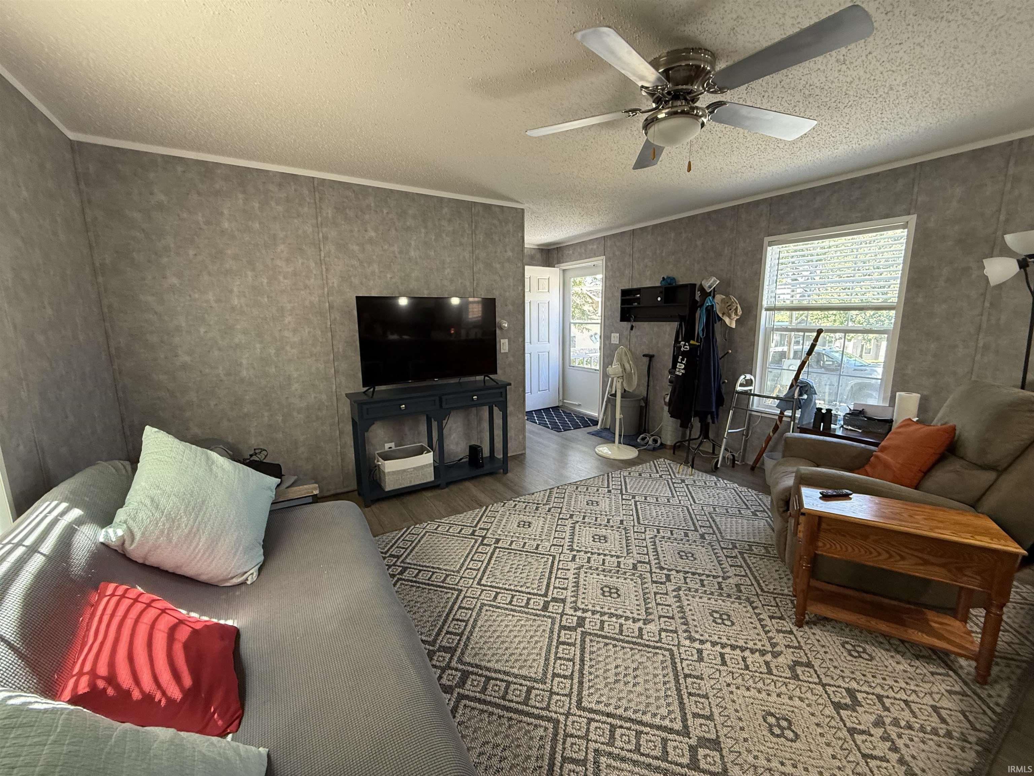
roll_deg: +0.4
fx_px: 418
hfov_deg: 102.1
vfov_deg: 85.7
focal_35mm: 14
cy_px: 388
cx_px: 517
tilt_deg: -8.9
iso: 320
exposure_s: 1/88
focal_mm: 2.22
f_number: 2.2
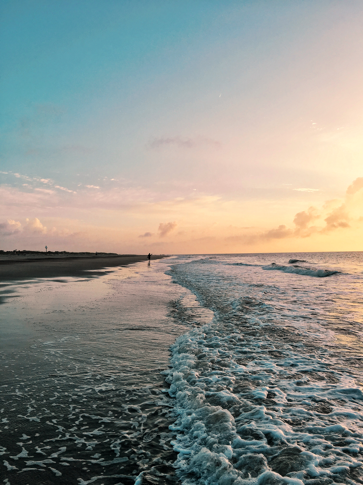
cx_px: 182
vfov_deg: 61.7
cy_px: 242
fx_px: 405
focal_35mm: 29
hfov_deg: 48.2
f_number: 2.2
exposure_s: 1/845
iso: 25
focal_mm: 4.15
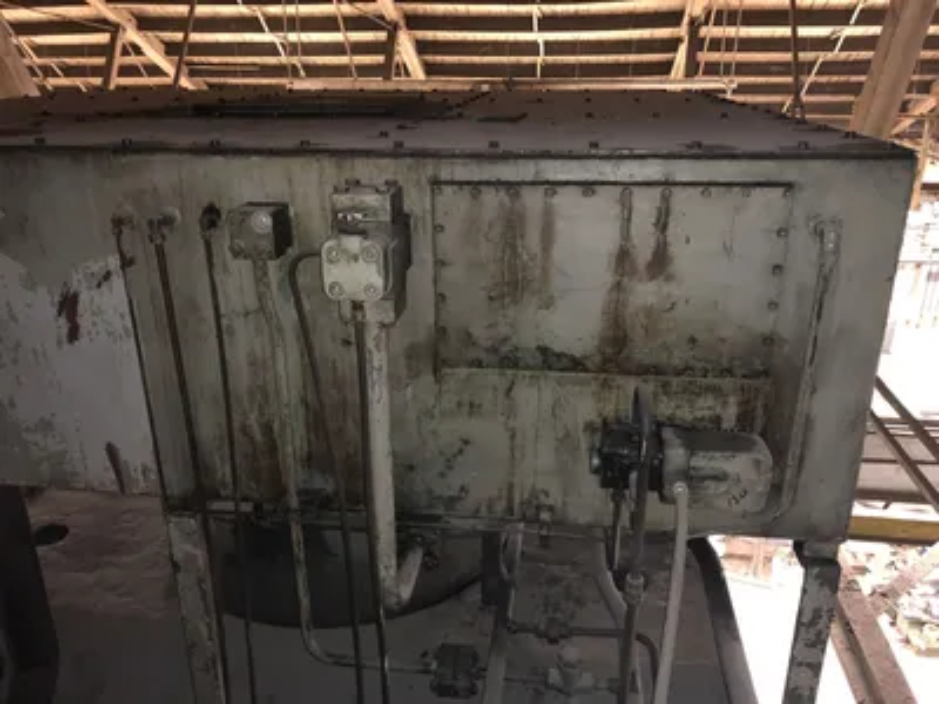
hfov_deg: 63.4
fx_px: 760
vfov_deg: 49.7
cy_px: 352
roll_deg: +0.5
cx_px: 470
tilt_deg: -21.3
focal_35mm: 28
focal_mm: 4
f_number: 1.8
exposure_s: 1/5
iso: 250
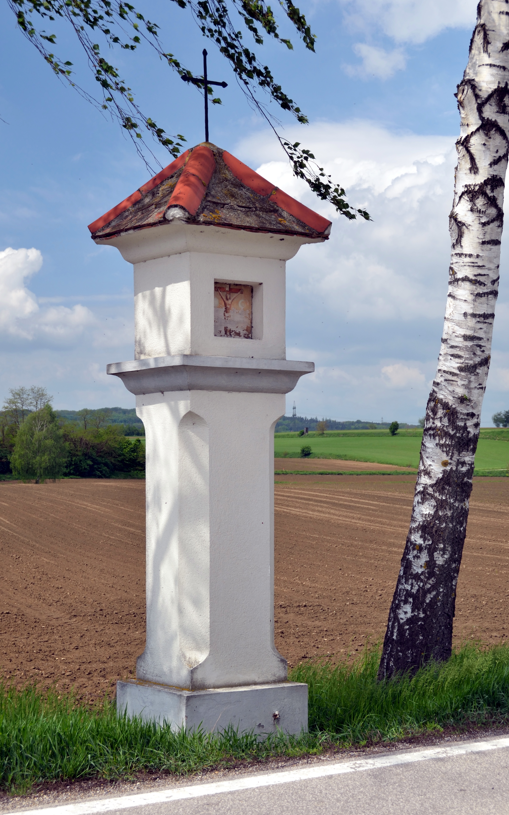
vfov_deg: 30.2
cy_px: 406
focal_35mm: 68
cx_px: 247
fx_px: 1509
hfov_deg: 19.1
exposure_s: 1/250
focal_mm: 44
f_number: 7.1
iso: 160
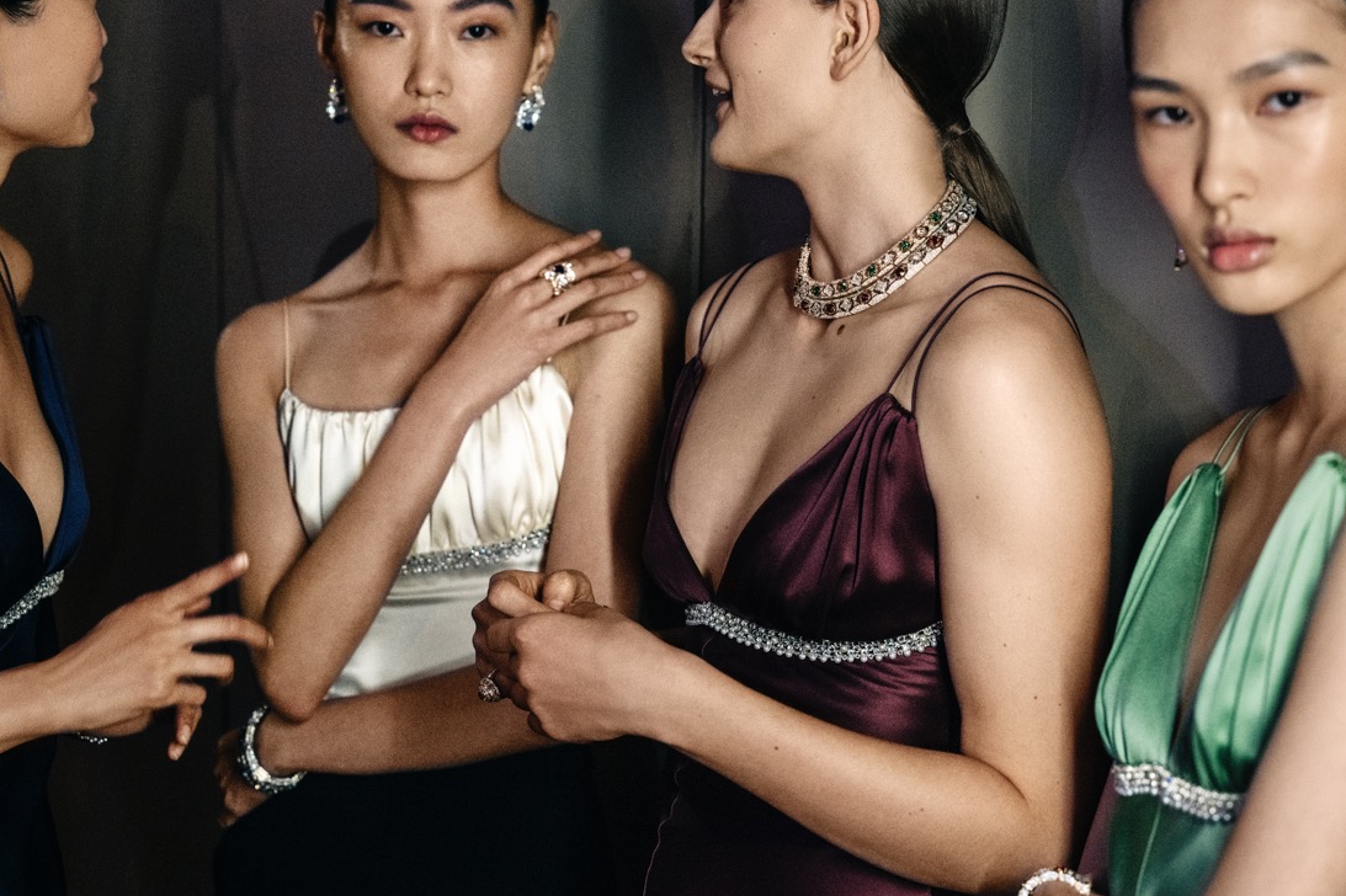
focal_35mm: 82
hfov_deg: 24.7
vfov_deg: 16.6
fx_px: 3065
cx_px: 563
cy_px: 442
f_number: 4
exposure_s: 1/320
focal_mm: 70
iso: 3200
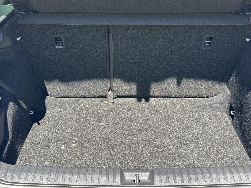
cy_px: 94
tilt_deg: -26.8
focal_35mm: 48
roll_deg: -0.2
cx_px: 126
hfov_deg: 39.7
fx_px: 348
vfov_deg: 30.3
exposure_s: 1/540
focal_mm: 6.76
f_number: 1.78
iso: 64
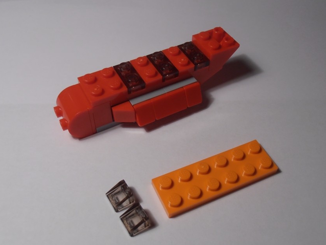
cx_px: 168
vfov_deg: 35.9
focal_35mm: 40
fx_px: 377
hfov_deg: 46.8
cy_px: 129
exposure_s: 1/50
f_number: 3.9
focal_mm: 6.61
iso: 80
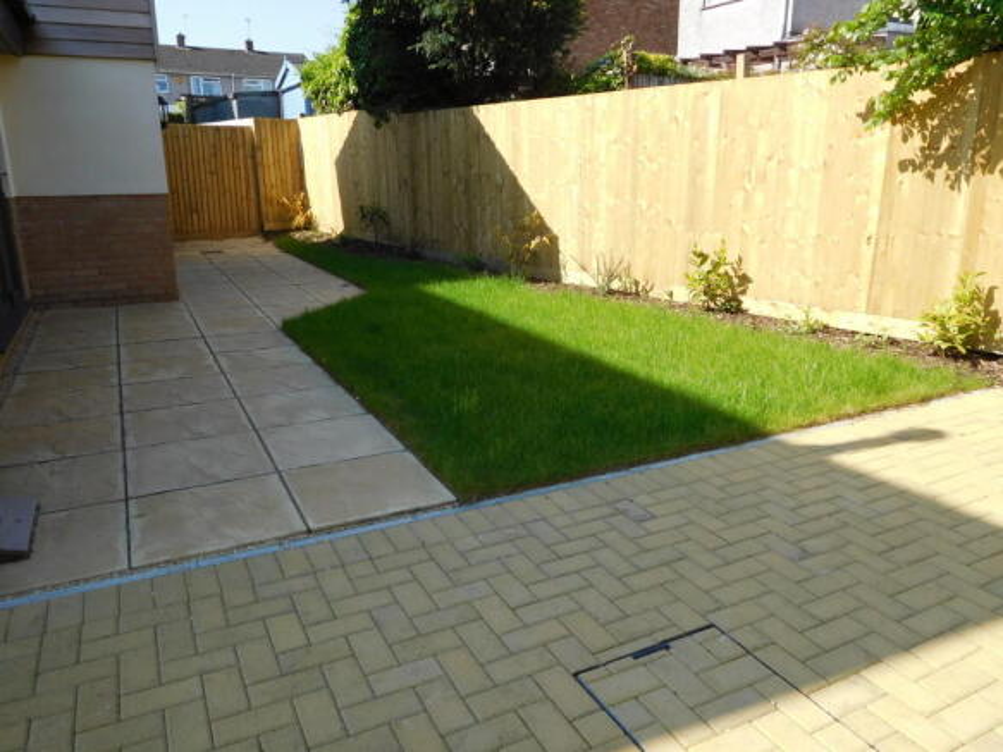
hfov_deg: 69.4
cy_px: 376
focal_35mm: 25
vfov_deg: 54.9
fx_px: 724
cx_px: 502
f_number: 3.4
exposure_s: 1/640
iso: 125
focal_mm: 4.5
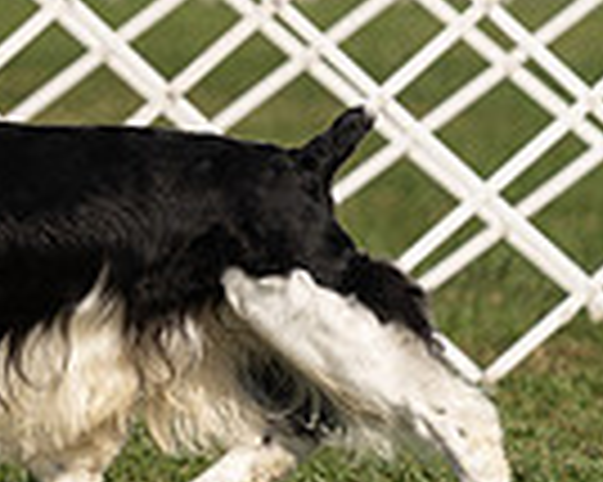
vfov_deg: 1.6
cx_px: -416
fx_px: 16853
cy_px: 0
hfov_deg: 2.0
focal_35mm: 945
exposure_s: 1/2500
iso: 100
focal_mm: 200
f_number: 3.2
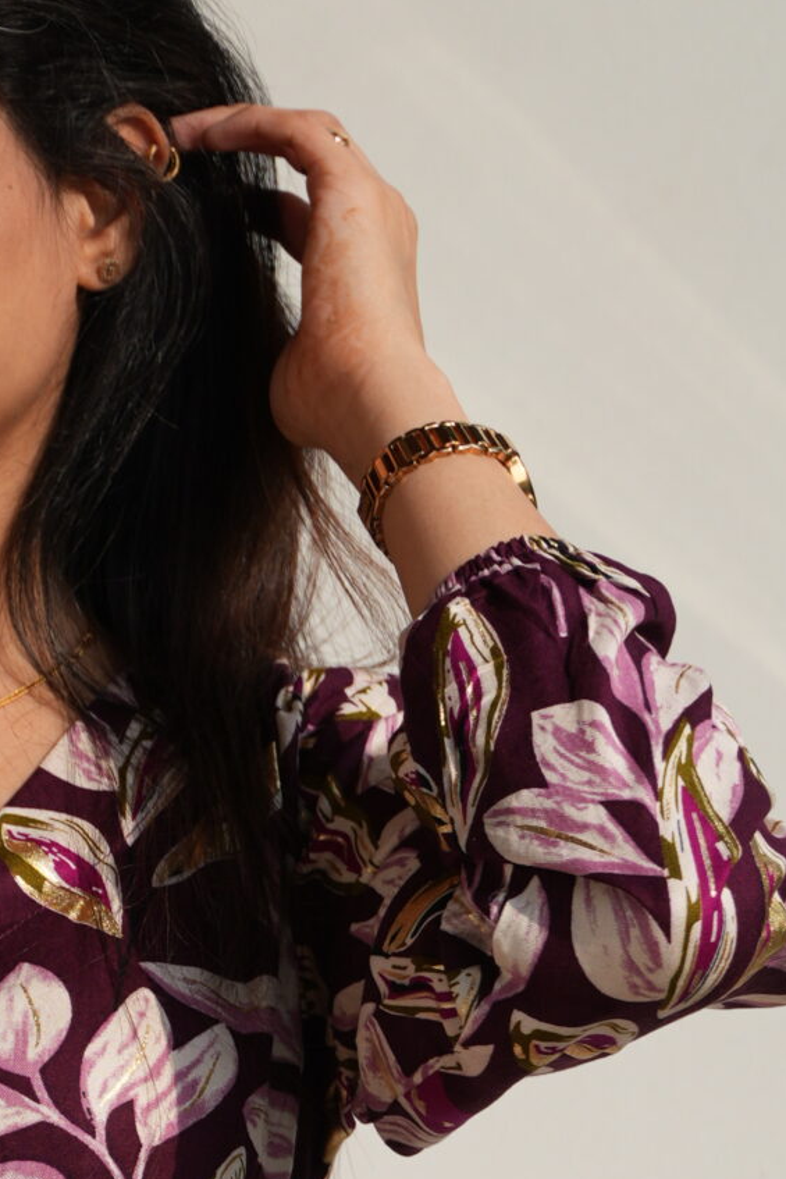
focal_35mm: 386
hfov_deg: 3.6
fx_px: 12619
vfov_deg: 5.3
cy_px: 1432
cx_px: -202
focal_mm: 85
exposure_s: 1/1000
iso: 100
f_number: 4
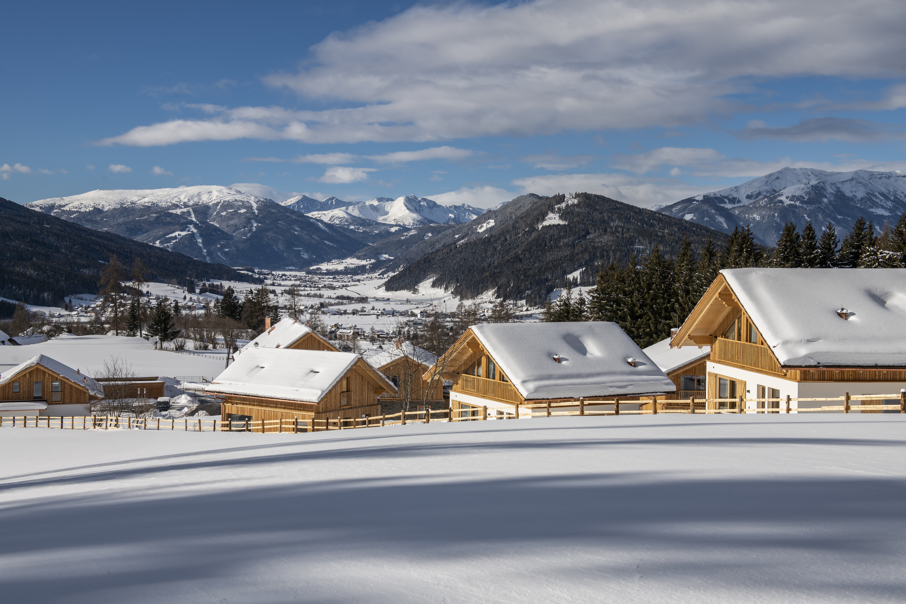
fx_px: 1107
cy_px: 302
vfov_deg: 30.5
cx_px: 453
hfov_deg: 44.5
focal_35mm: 44
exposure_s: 1/320
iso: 100
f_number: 9
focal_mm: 44
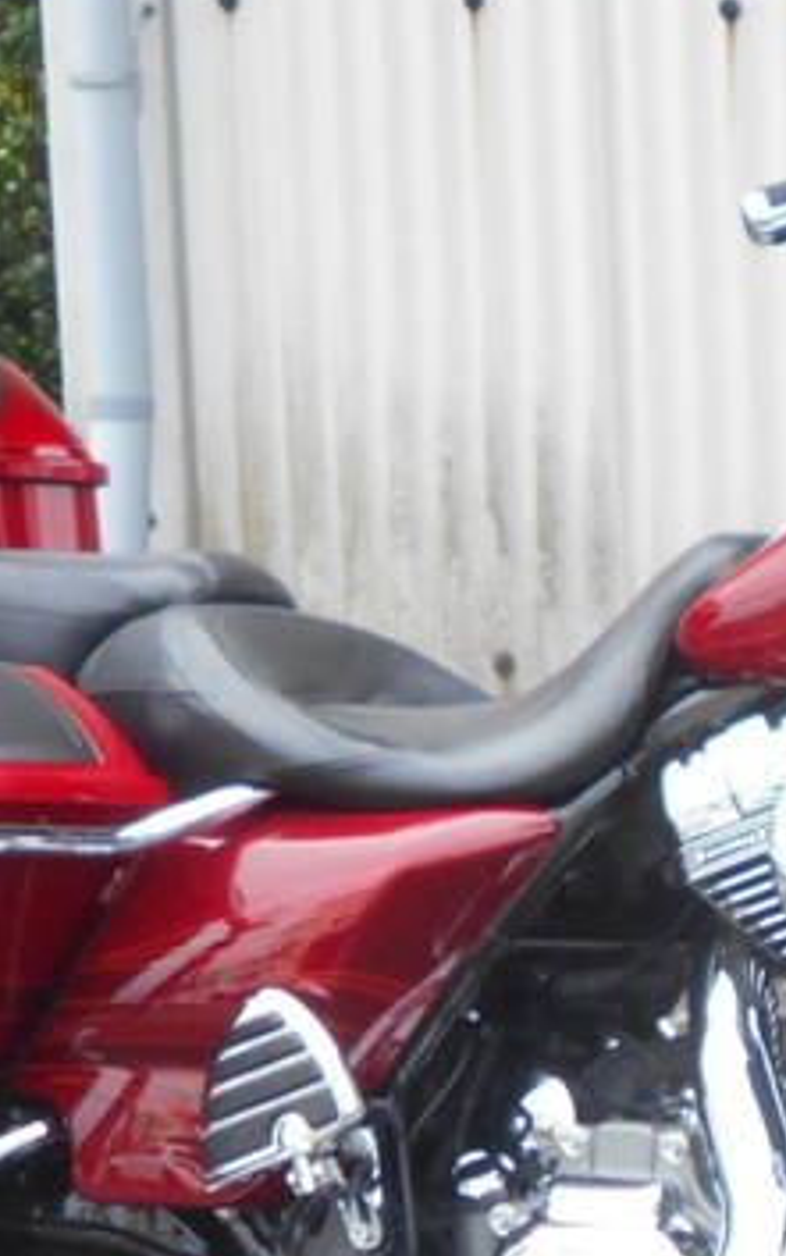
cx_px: 765
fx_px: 6162
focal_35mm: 180
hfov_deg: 7.3
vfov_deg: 11.6
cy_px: 413
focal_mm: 8.8
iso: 200
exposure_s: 1/250
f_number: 4.5
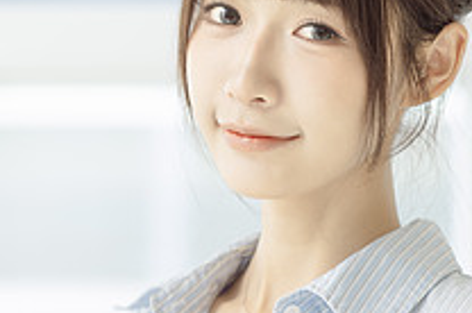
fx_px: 3443
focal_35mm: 263
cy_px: 306
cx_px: -59
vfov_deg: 5.2
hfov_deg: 7.8
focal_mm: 70
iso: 100
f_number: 2.8
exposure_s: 1/100
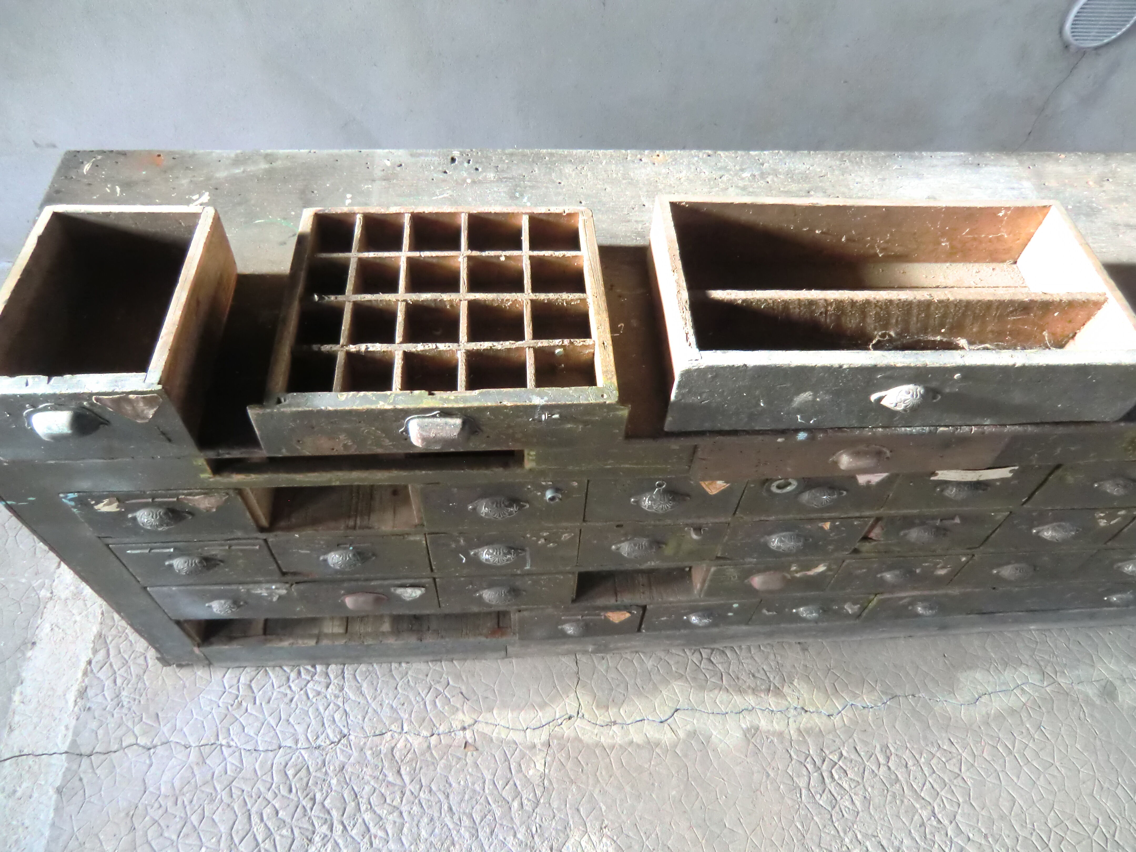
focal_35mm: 24
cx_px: 568
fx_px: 788
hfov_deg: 71.6
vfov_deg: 56.8
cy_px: 426
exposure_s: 1/30
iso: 800
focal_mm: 4.3
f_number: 3.2
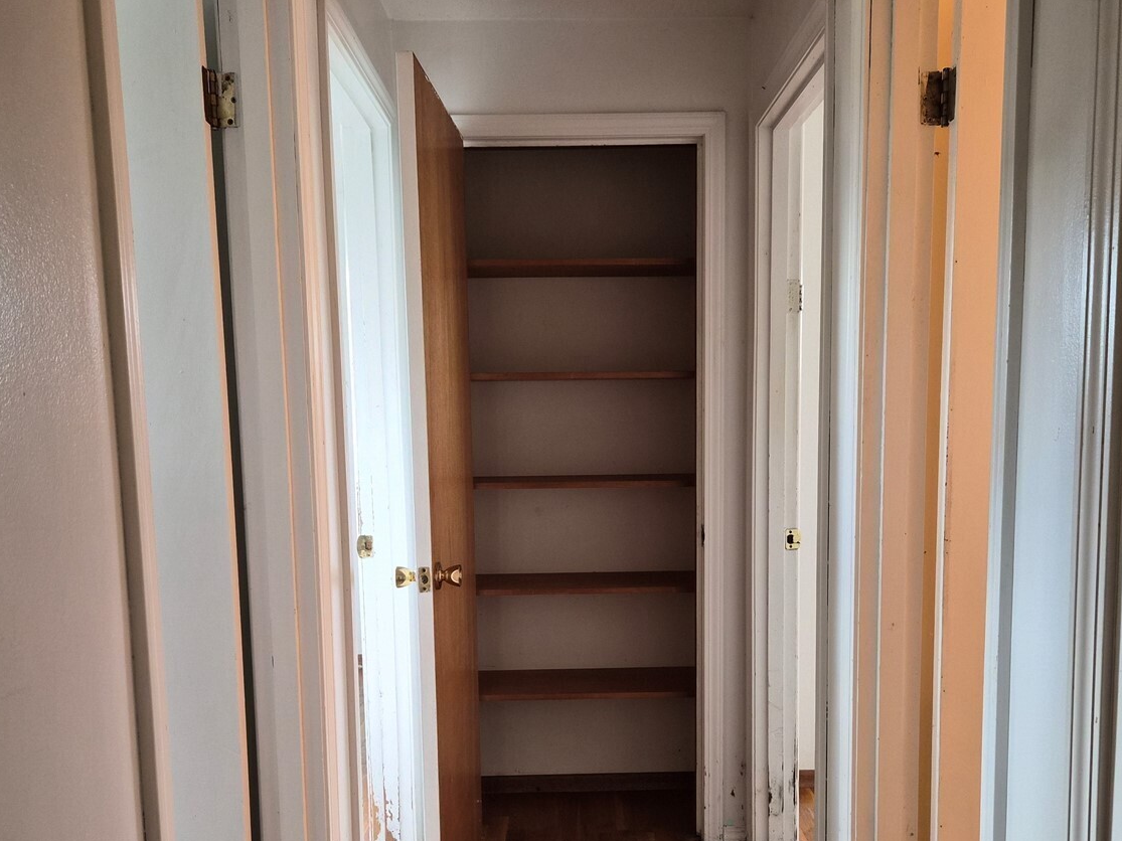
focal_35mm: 33
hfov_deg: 55.3
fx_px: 1070
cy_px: 549
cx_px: 600
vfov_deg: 42.5
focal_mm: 5.4
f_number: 1.8
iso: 500
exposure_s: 1/60
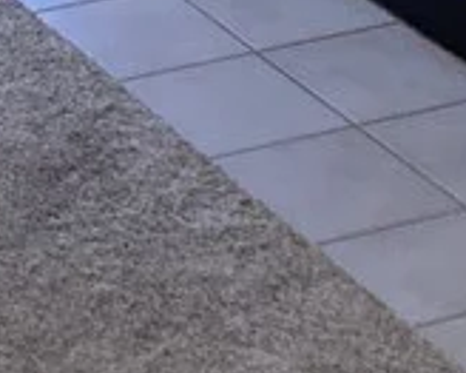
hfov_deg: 9.6
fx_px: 2605
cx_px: -406
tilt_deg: -8.2
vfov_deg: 7.2
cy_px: -757
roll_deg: +2.0
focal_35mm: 189
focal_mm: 3.3
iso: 32
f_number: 2.4
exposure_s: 1/120
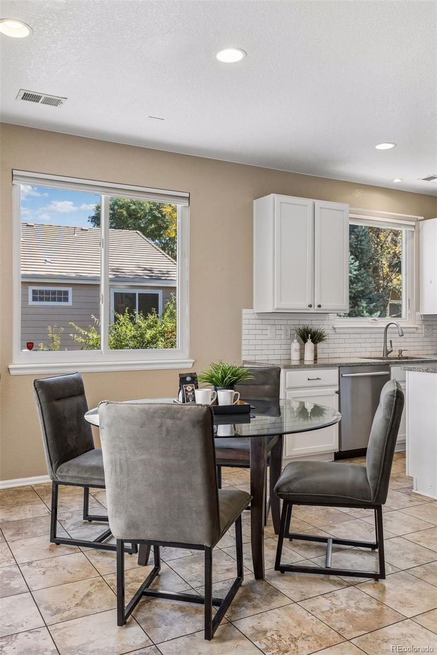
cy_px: 328
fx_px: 546
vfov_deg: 61.9
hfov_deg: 43.6
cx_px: 218
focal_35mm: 30
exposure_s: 1/20
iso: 400
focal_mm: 30
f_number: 9
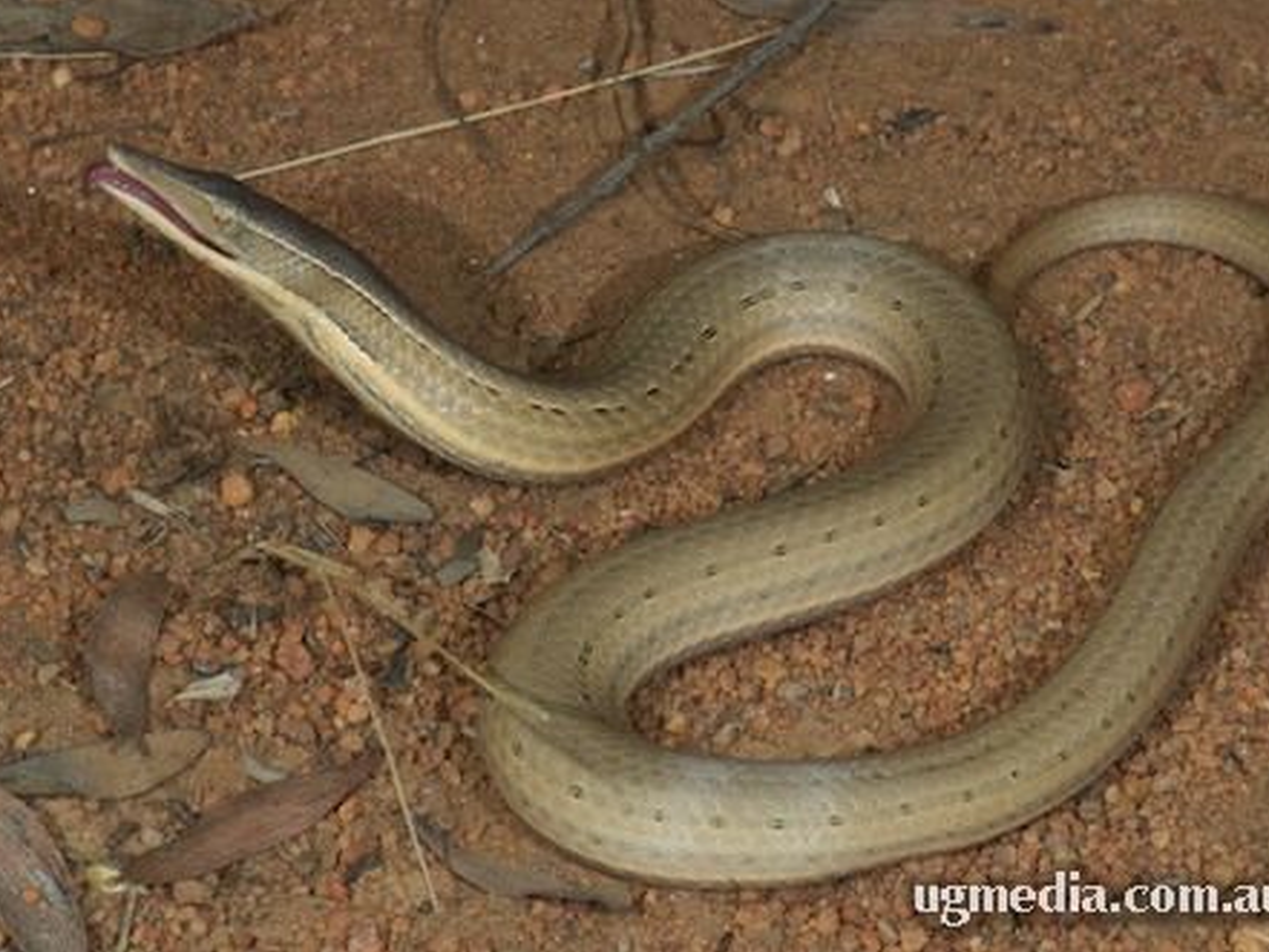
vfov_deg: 8.7
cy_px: 476
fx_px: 6290
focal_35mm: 172
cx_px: 699
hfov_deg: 11.5
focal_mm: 105
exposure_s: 1/125
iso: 100
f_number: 25
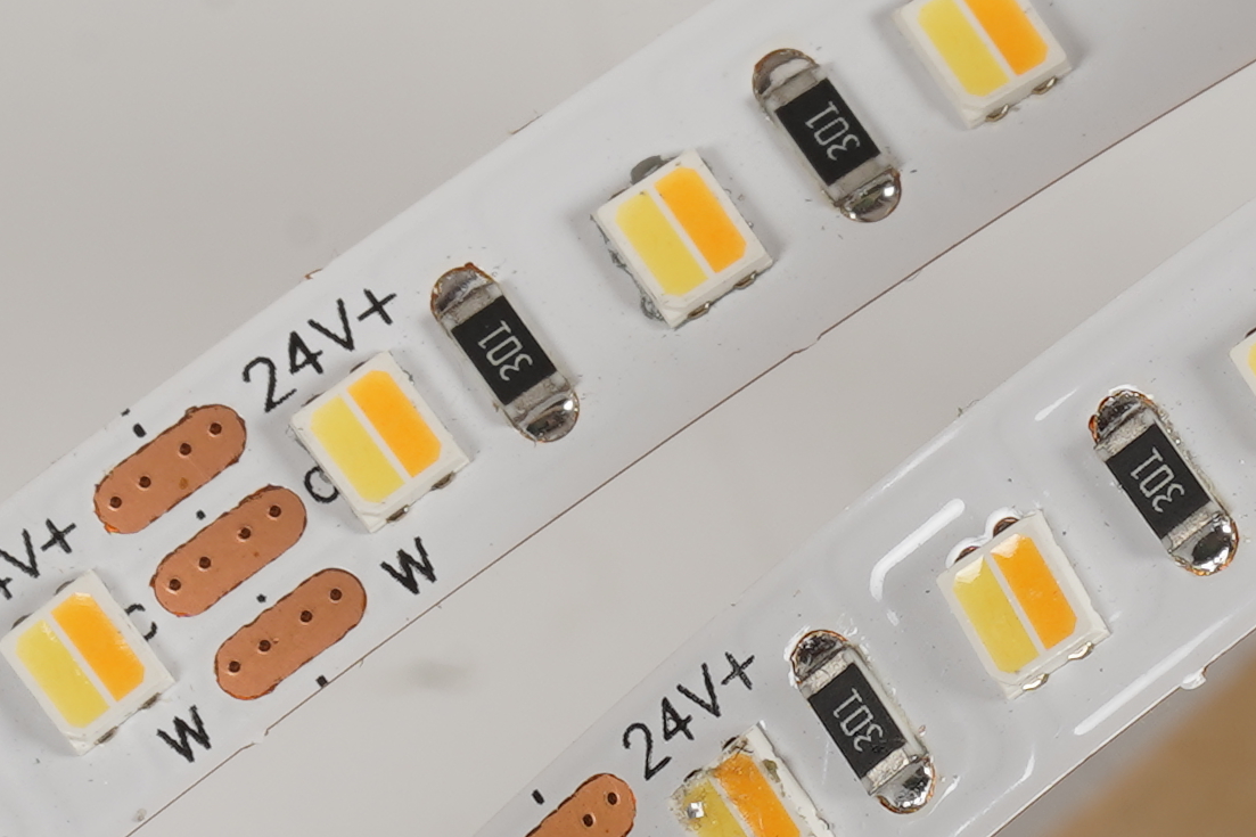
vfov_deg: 2.5
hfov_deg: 3.8
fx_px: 18975
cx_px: 1560
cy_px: 921
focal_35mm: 544
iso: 100
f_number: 14
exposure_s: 1/125
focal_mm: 100
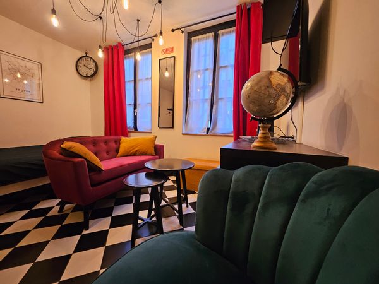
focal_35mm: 13
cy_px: 142
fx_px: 142
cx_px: 190
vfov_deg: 89.9
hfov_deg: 106.2
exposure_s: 1/33
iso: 320
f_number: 2.2
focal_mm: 1.7
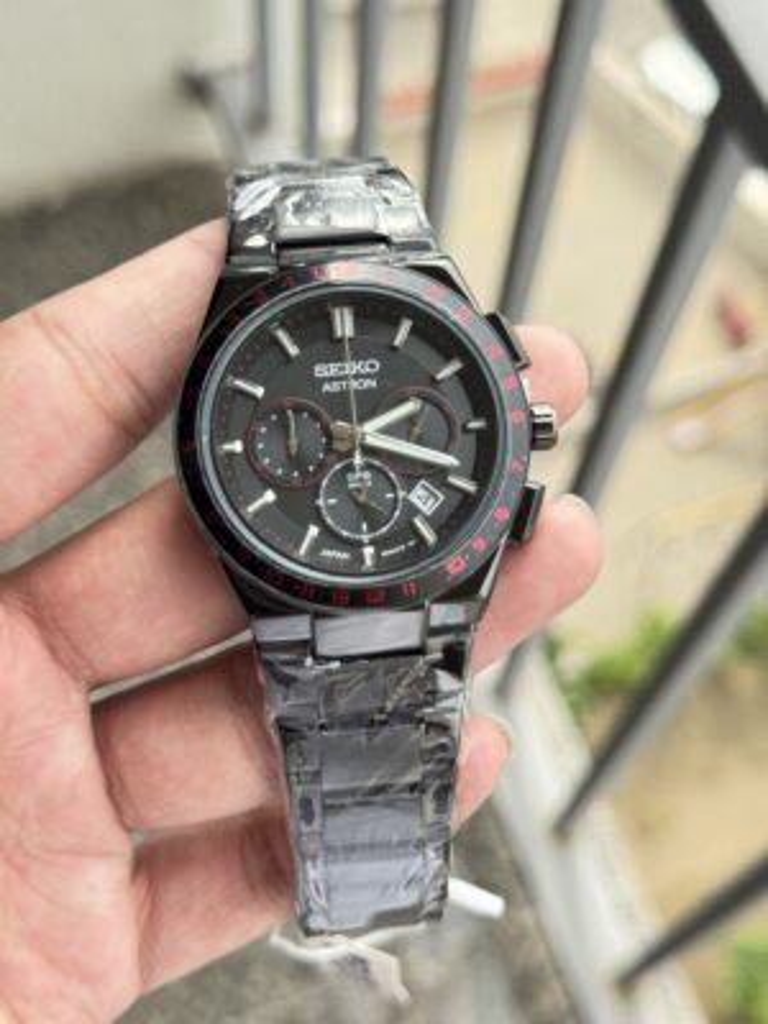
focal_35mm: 48
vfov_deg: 39.7
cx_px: 384
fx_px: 1420
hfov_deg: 30.3
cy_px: 512
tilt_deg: -64.4
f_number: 1.78
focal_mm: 6.76
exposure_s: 1/854
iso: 64
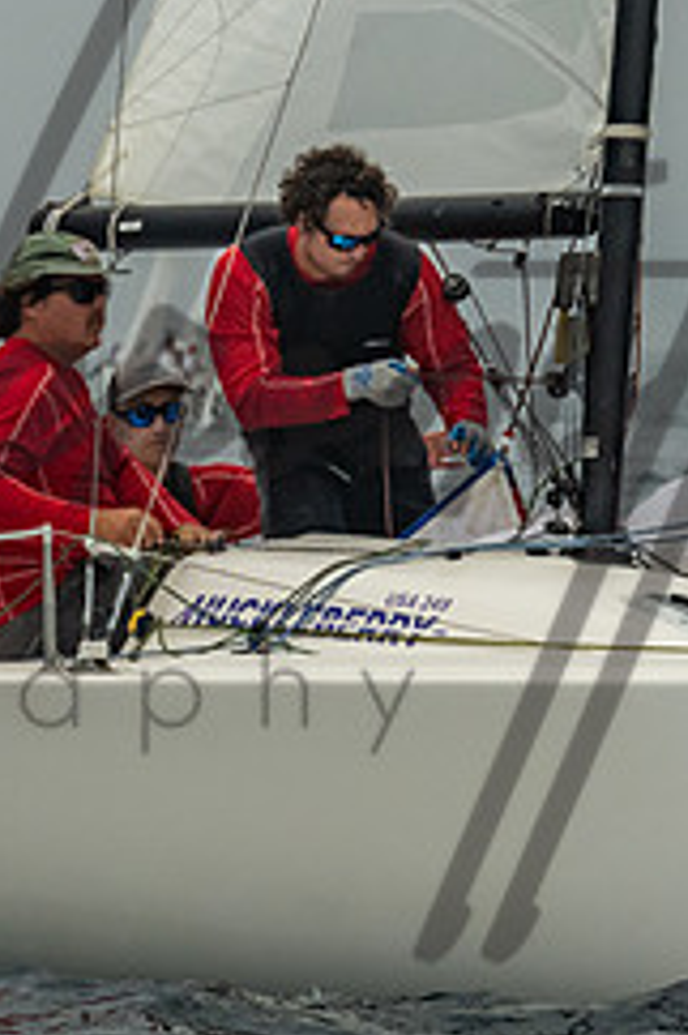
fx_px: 12803
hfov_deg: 3.1
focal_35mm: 446
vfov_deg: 4.6
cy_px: 233
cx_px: 122
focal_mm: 150
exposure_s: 1/3200
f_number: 9
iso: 800
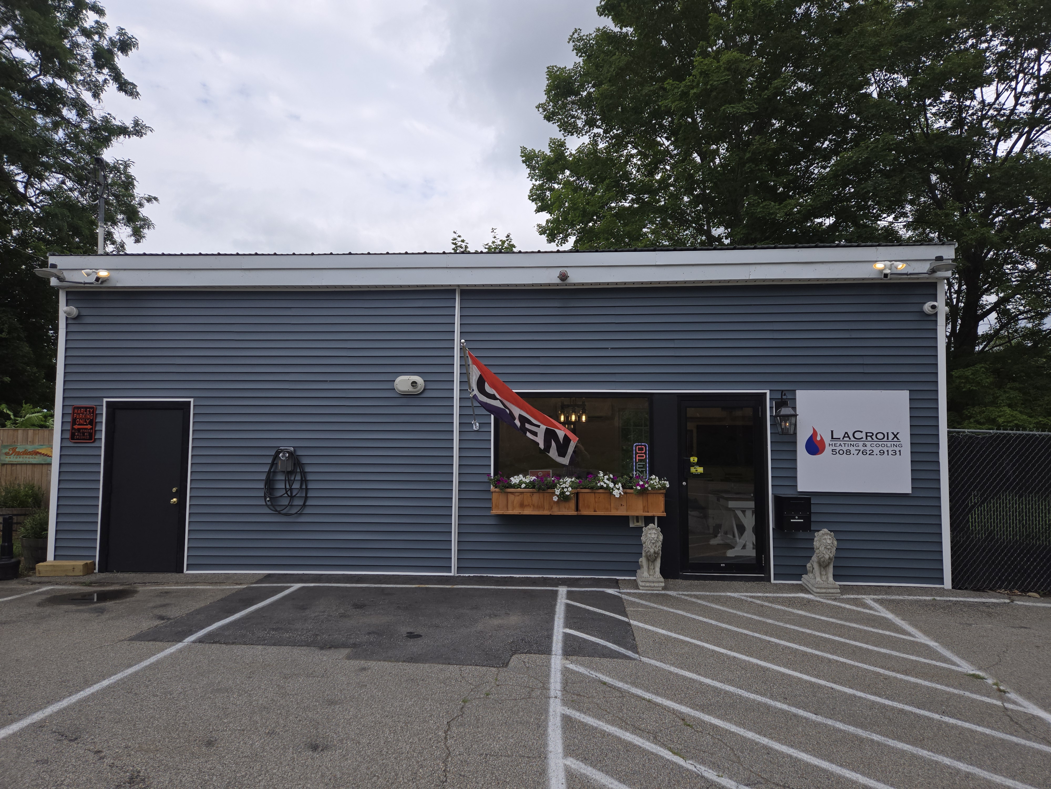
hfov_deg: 73.9
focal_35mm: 23
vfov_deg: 58.9
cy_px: 394
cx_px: 526
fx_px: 698
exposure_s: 1/2088
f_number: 1.8
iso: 25
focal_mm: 5.4
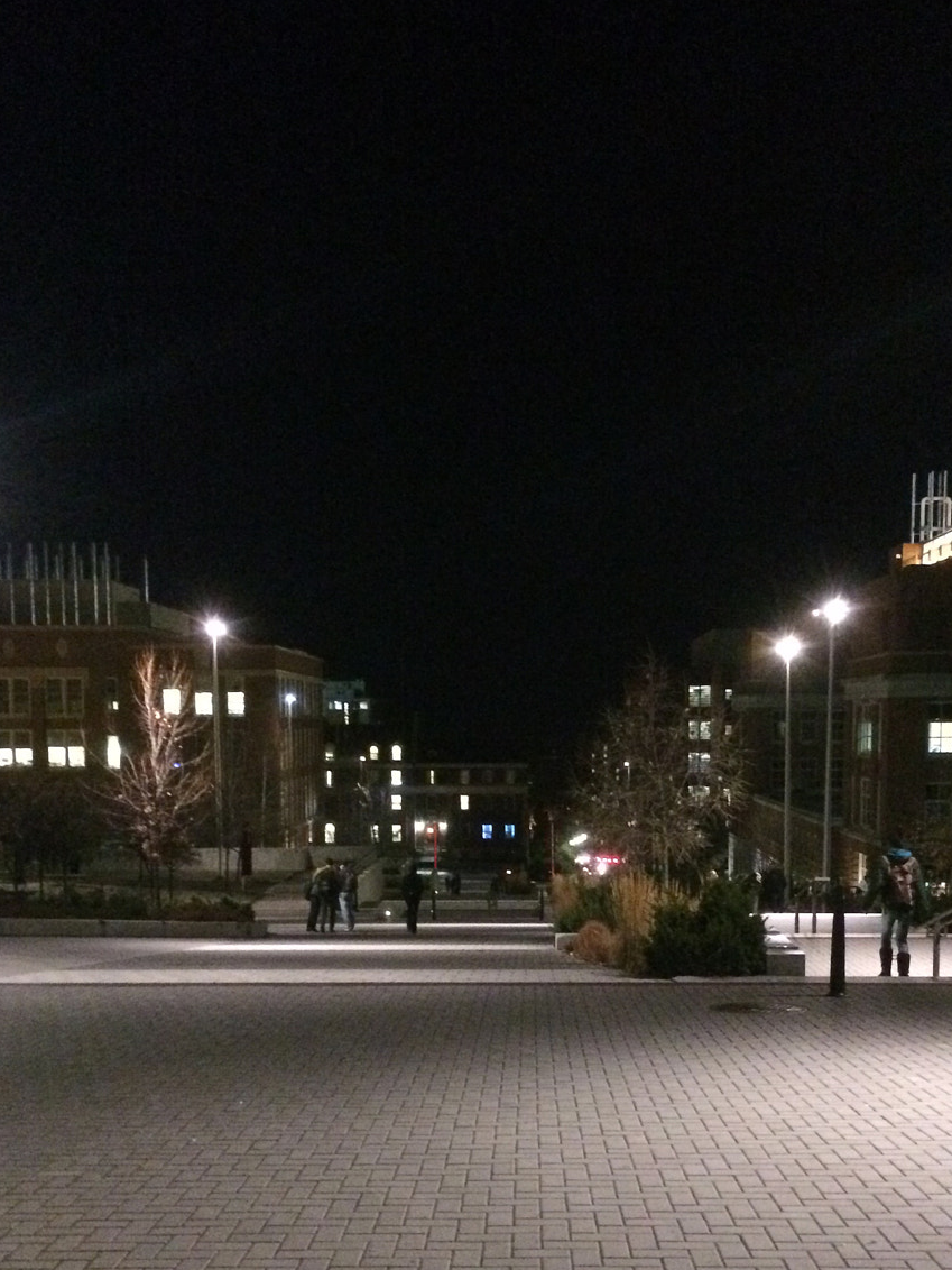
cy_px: 859
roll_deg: +0.5
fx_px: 1503
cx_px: 506
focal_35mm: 41
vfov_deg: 45.0
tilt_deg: -6.8
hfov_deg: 35.1
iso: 800
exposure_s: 1/15
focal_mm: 4.15
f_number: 2.2
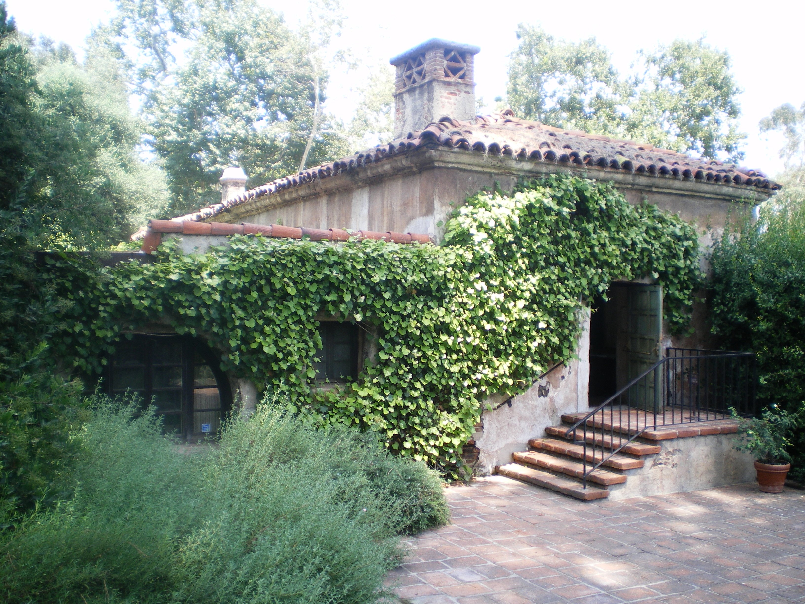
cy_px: 302
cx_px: 402
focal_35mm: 36
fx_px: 837
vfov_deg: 39.7
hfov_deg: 51.4
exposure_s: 1/80
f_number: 3.1
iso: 50
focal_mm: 6.3
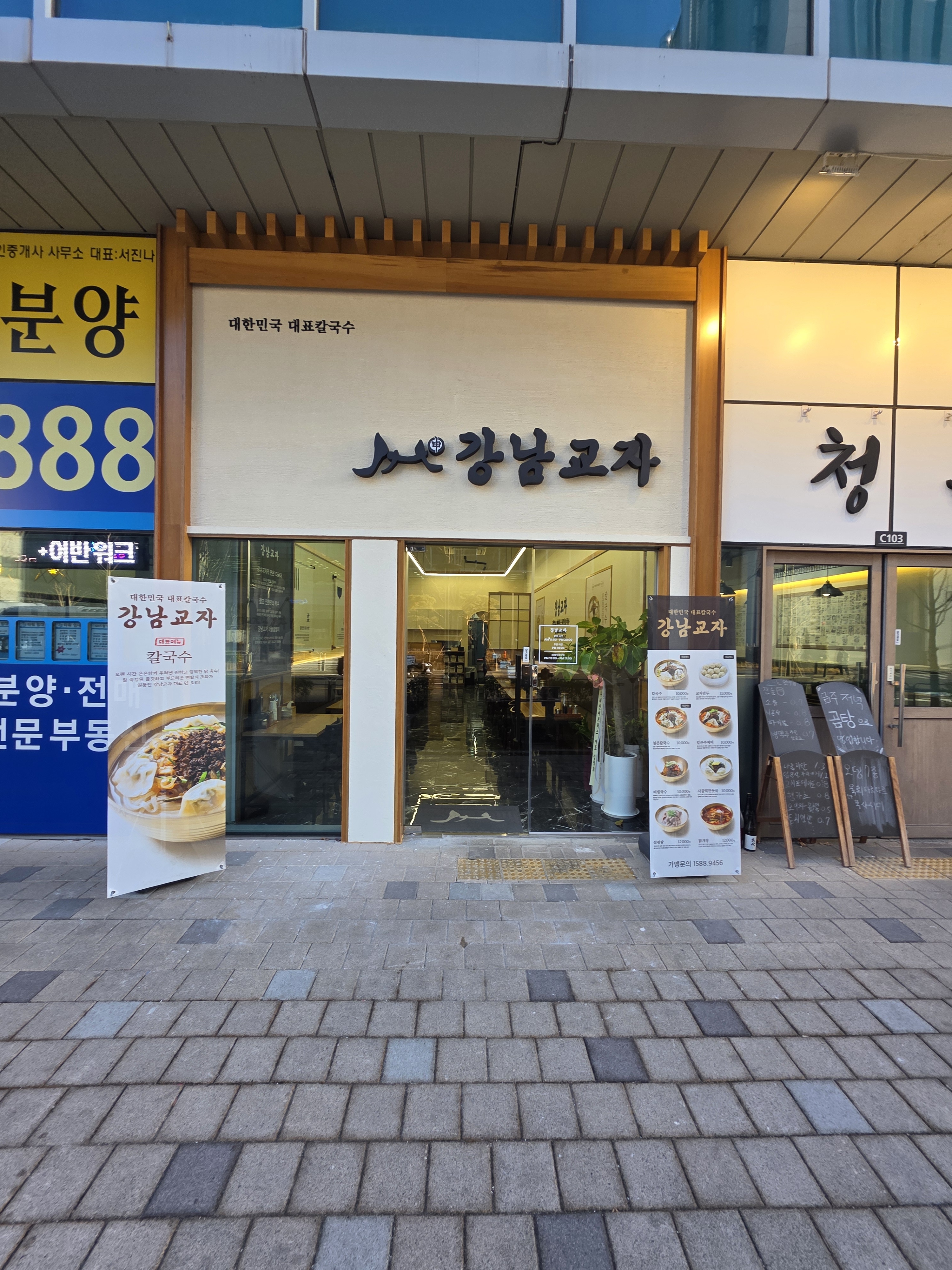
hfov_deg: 89.9
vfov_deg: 106.2
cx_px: 476
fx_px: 477
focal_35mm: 13
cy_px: 635
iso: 50
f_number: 1.9
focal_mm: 2.2
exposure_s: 1/120
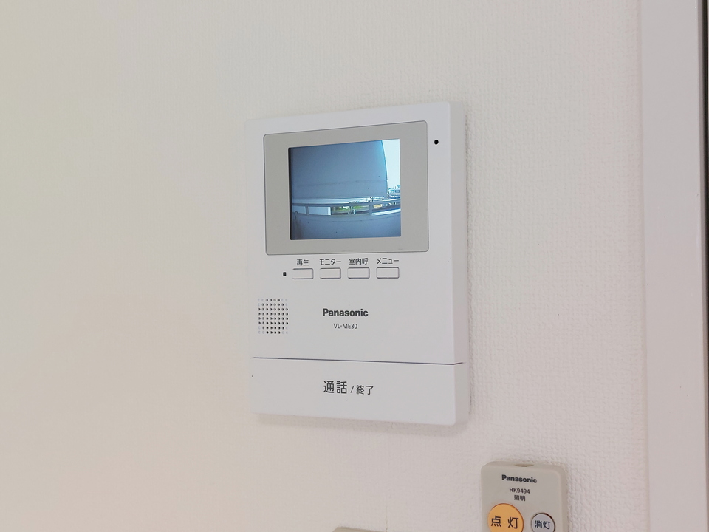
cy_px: 266
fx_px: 492
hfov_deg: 71.6
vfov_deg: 56.8
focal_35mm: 24
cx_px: 354
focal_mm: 5.23
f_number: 1.8
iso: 64
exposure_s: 1/60
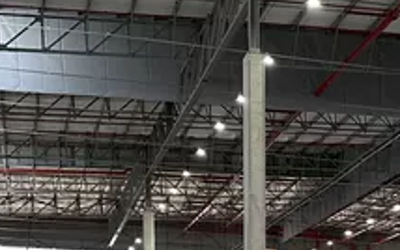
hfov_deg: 21.4
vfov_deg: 12.7
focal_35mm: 95
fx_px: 1036
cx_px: 363
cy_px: 433
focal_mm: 6.86
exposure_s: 1/121
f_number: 1.78
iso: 125
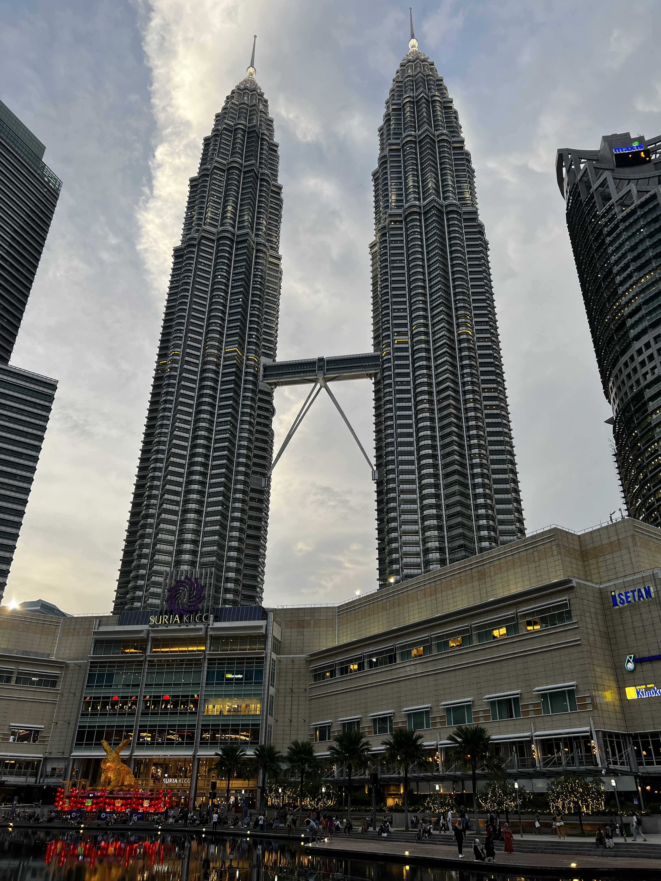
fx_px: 662
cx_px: 330
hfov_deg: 53.1
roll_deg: -1.0
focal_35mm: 26
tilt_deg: +29.0
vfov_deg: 67.3
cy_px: 440
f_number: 1.5
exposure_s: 1/189
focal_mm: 5.7
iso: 40
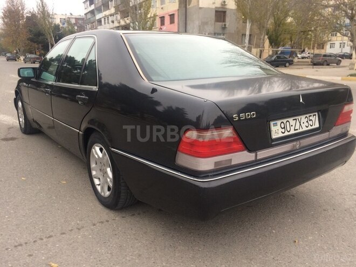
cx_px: 178
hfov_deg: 61.7
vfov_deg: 48.2
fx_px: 298
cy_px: 134
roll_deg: +1.7
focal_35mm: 29
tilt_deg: -17.8
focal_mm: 4.15
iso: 64
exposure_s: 1/100
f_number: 2.2
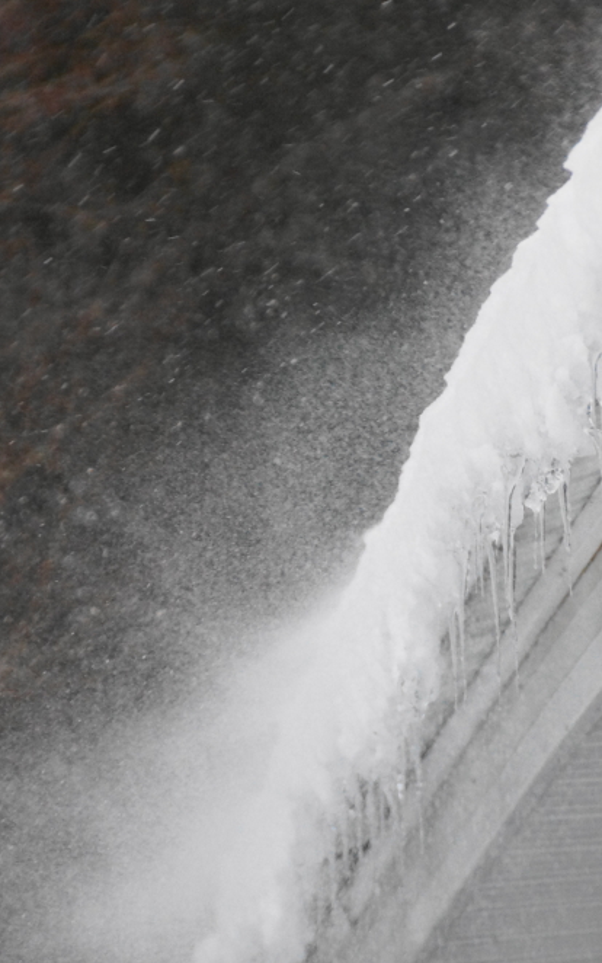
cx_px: 389
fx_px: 10889
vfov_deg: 5.1
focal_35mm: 415
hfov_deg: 3.2
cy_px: 480
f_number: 6.3
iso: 1600
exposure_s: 1/200
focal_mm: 180
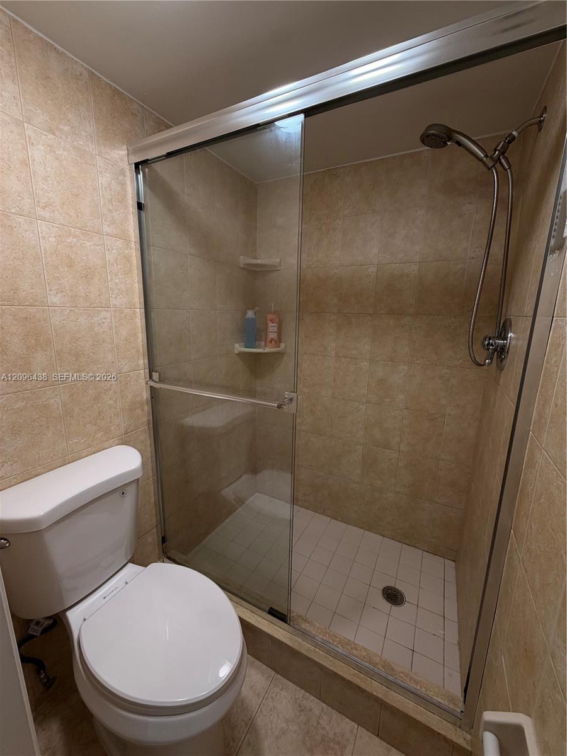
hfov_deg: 85.7
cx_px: 284
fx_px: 306
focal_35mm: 14
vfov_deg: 102.1
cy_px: 378
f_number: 2.2
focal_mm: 2.22
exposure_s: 1/120
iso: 100
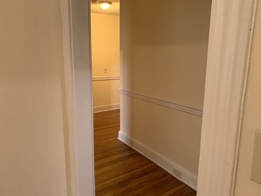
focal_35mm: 26
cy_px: 98
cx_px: 130
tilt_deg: -9.6
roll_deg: -1.6
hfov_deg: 67.3
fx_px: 196
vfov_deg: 53.1
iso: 320
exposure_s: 1/60
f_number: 1.8
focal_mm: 4.25
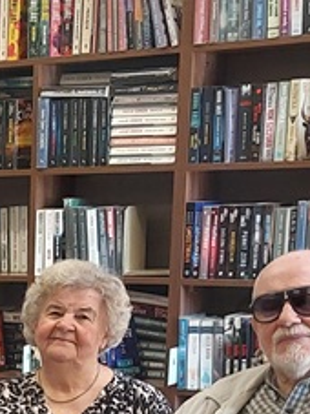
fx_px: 1422
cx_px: -262
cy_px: 498
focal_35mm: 119
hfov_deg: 11.5
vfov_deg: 15.9
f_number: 1.8
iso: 250
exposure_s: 1/50
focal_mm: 4.6
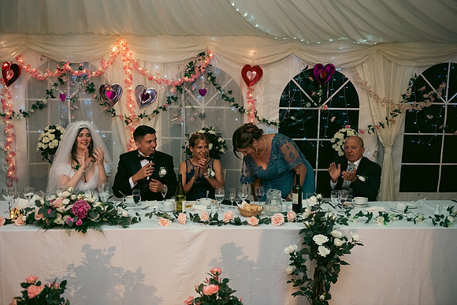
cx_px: 228
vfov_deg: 38.9
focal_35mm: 34
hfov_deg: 55.8
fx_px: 432
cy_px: 152
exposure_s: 1/160
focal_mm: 34
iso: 800
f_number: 3.5
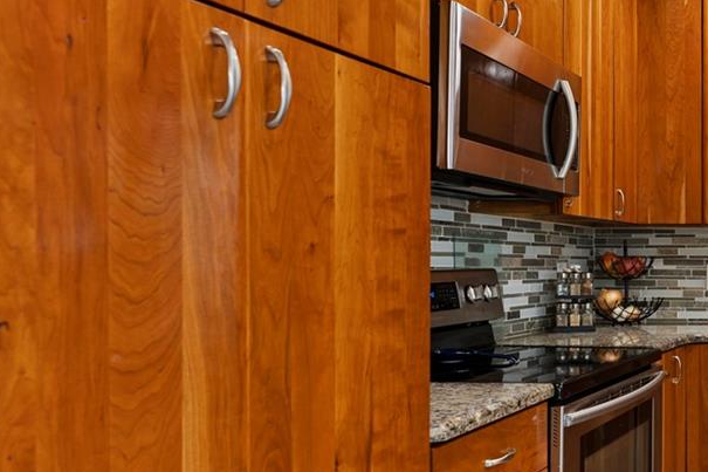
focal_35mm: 37
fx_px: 727
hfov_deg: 36.3
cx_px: 900
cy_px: 267
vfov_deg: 35.9
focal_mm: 14
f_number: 4.5
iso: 100
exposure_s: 1/8
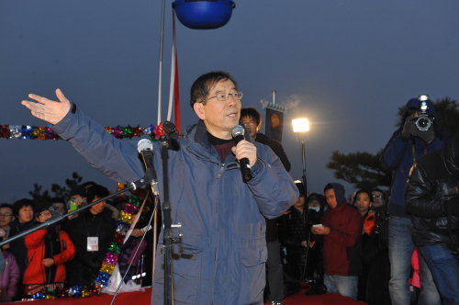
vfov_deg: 28.0
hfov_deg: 41.2
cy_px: 152
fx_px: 611
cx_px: 230
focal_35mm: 48
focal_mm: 48
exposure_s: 1/250
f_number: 7.1
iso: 1600
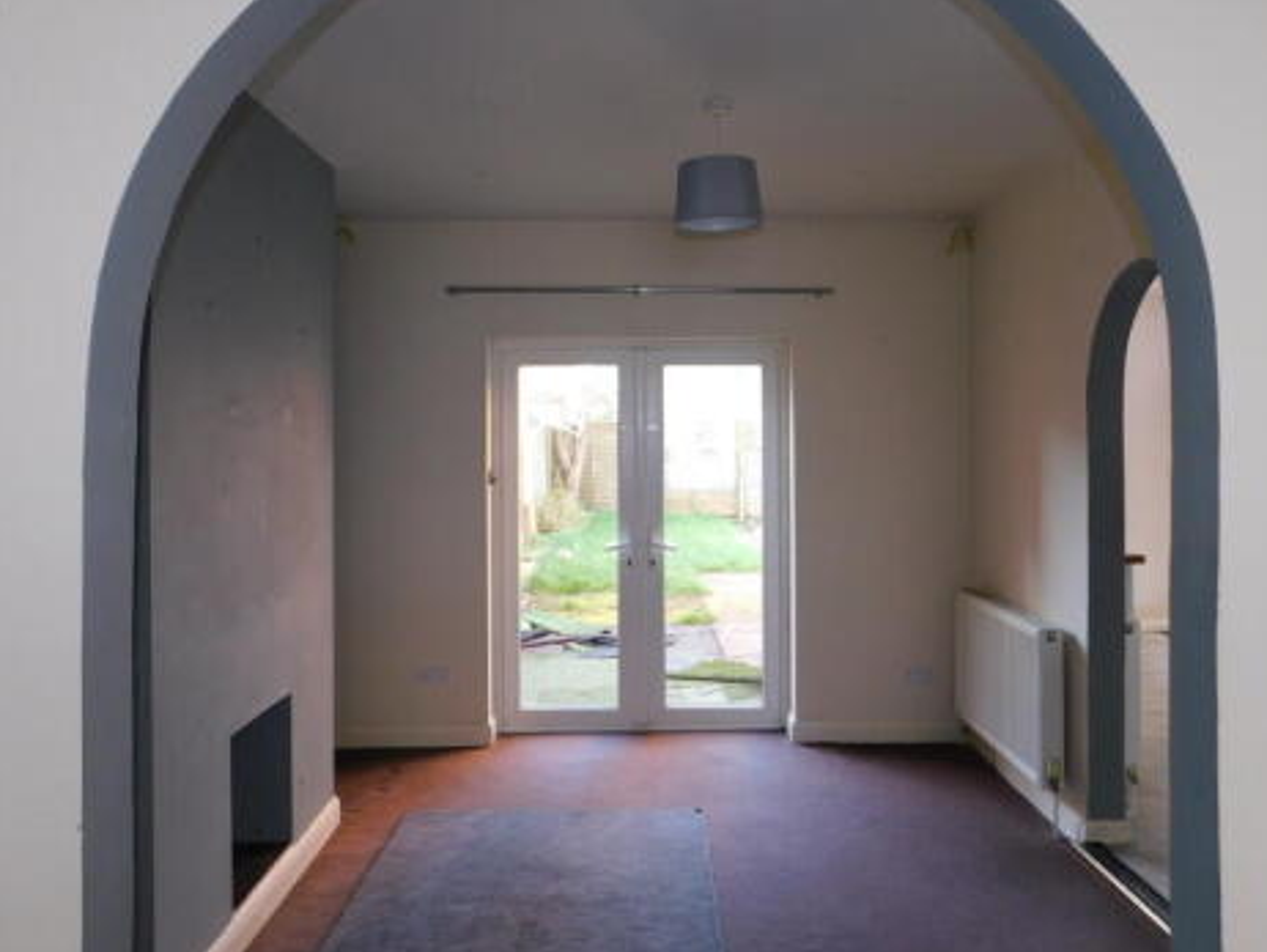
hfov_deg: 61.6
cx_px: 657
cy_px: 418
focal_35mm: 29
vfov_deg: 48.2
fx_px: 1062
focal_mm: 4
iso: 125
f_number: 3
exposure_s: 1/40
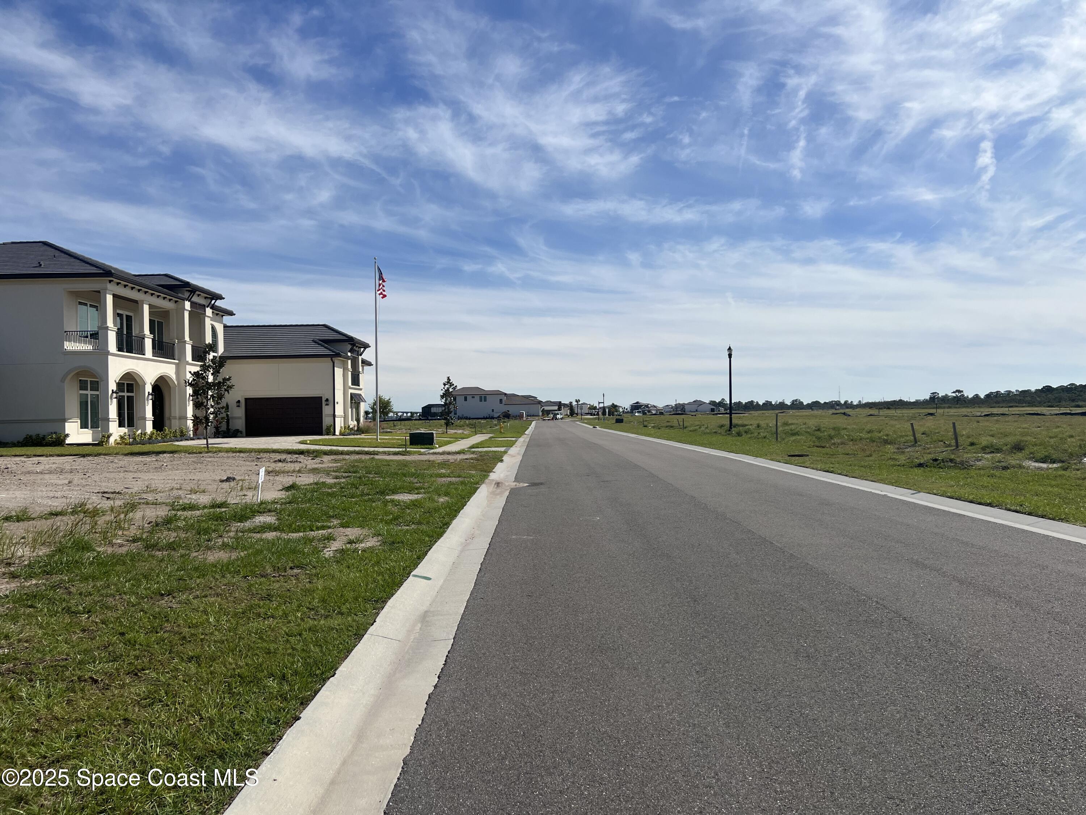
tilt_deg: +0.5
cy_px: 408
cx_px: 543
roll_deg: +1.5
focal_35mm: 26
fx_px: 816
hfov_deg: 67.3
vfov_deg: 53.1
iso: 50
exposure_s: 1/9434
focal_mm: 5.7
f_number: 1.5
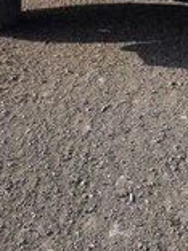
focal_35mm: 89
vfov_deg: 20.0
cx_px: 138
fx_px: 644
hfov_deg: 16.5
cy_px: -85
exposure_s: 1/1034
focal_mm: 3.7
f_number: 1.9
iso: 40
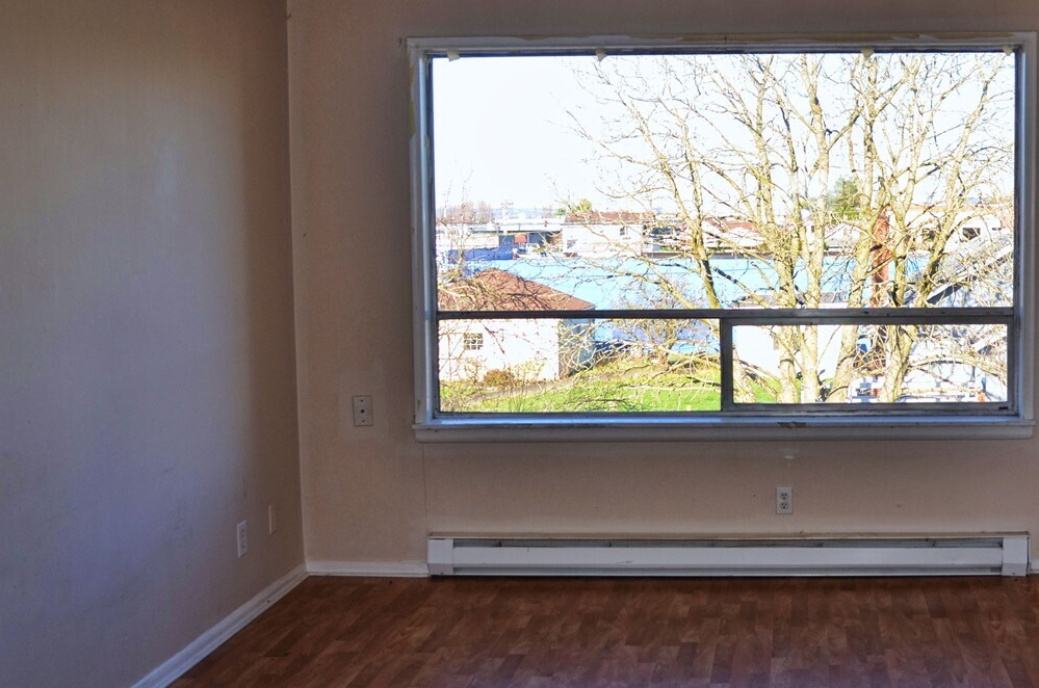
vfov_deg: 29.1
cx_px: 778
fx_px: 1325
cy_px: 321
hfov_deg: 41.6
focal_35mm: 46
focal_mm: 18
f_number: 4
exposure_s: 1/200
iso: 100
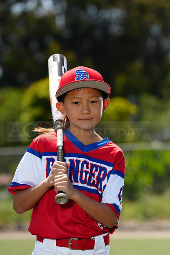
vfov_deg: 11.0
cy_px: 128
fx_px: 1324
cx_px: 85
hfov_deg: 7.3
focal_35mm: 187
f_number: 5
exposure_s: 1/250
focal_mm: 187
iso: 50
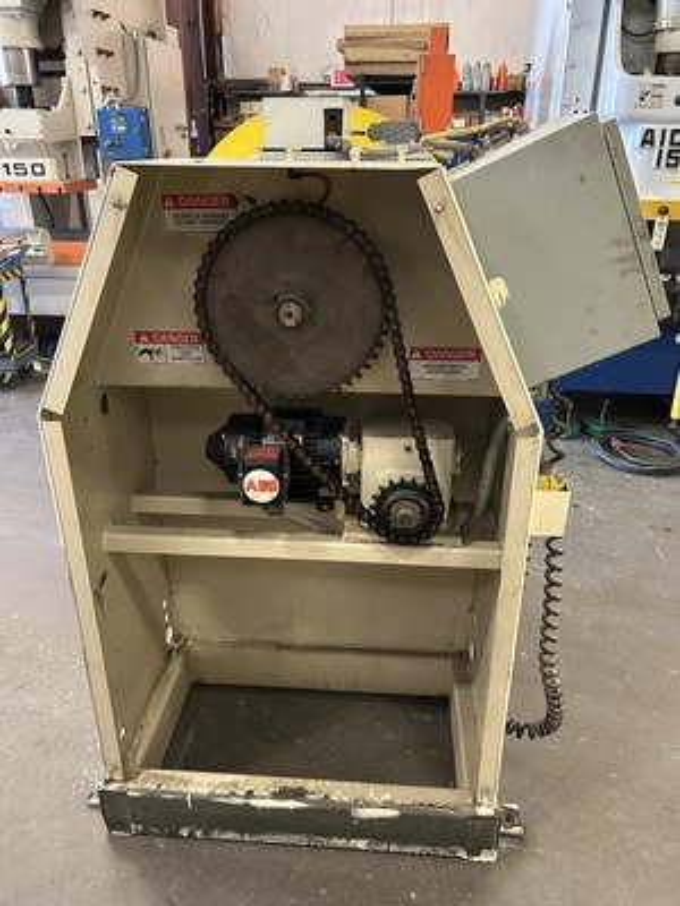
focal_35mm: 26
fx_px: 681
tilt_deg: -23.9
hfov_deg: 53.1
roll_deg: -0.1
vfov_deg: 67.3
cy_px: 453
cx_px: 340
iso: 500
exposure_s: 1/60
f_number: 1.5
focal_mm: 5.7
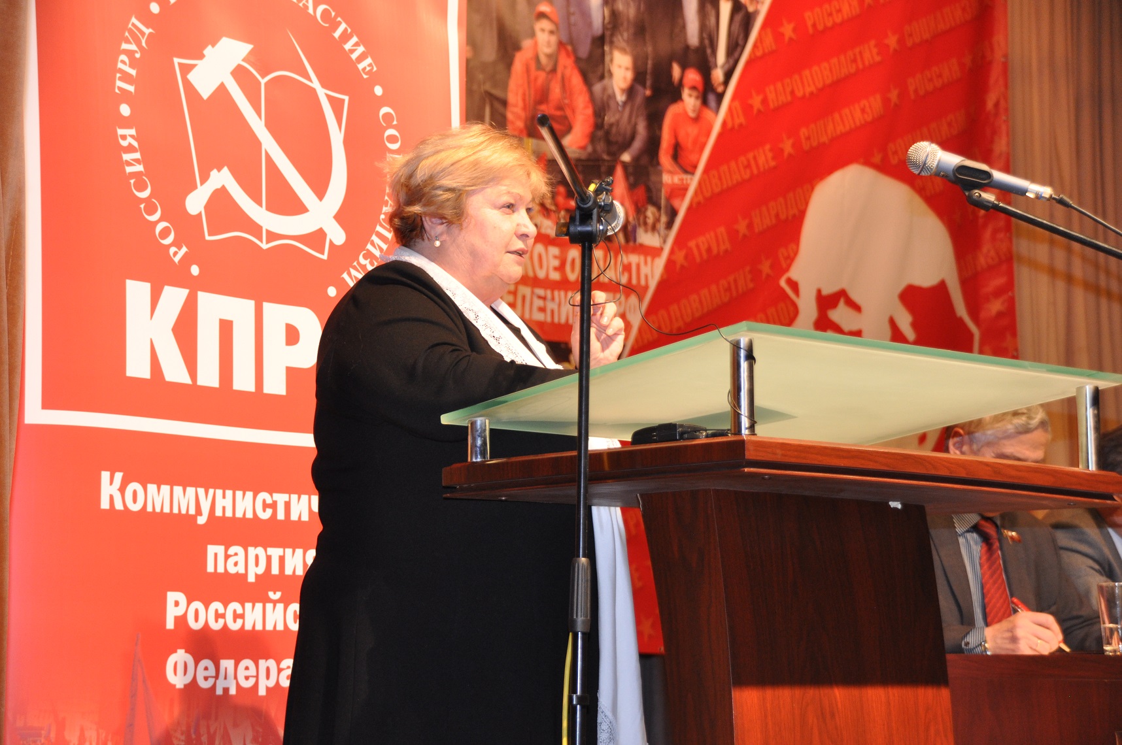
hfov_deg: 26.0
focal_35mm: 78
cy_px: 372
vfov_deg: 17.5
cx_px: 561
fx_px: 2428
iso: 800
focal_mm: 52
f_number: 4.8
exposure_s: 1/100
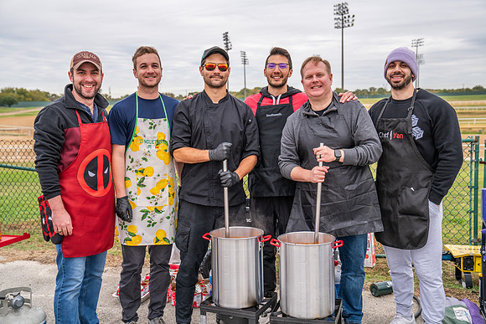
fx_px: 554
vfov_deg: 32.6
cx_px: 243
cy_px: 162
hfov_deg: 47.4
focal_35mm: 41
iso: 500
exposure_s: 1/1000
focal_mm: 41
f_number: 4
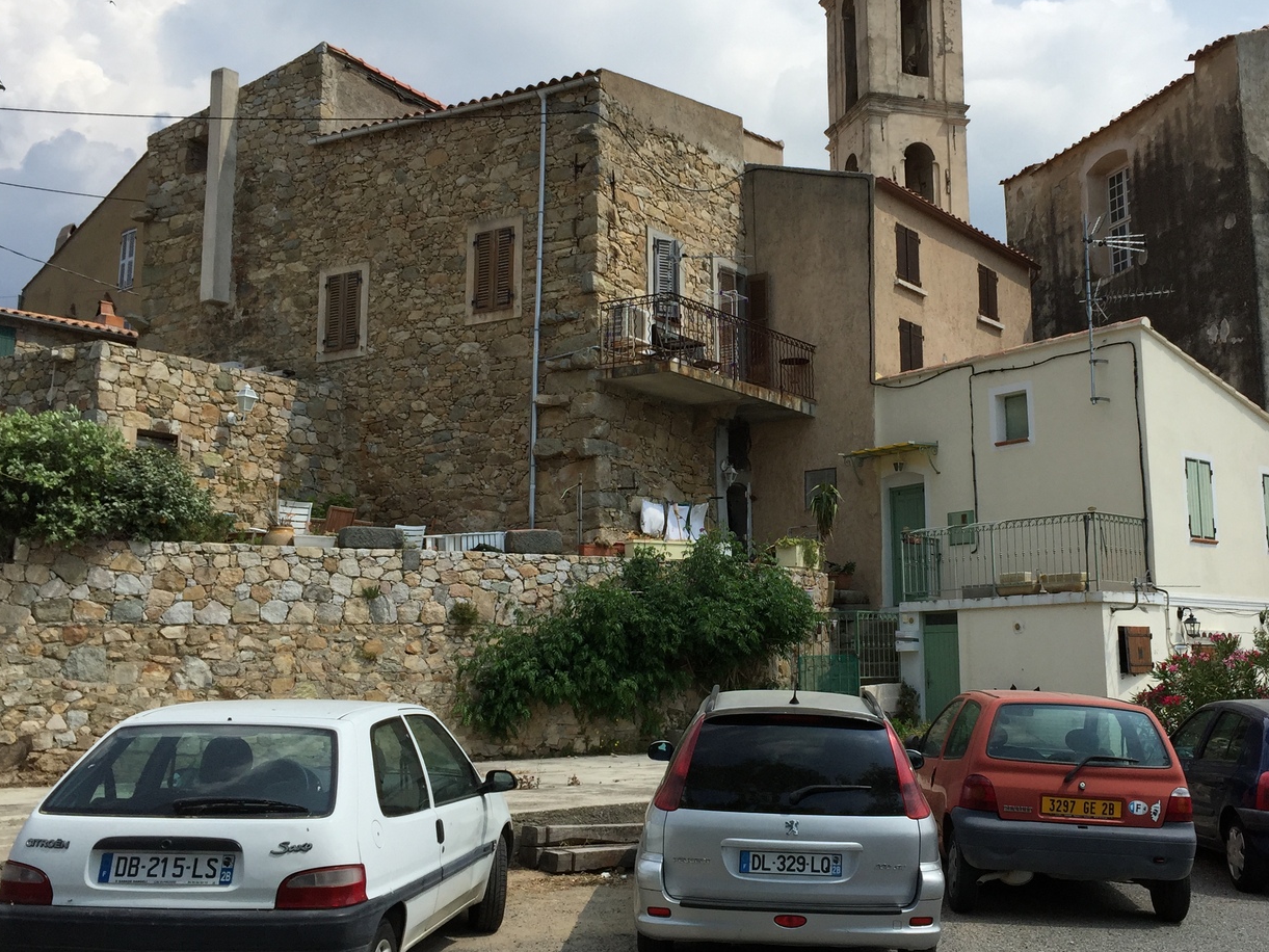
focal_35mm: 38
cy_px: 430
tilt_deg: +10.0
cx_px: 786
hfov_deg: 48.6
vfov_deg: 37.7
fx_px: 1393
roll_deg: -0.4
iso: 32
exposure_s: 1/3300
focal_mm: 4.15
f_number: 2.2
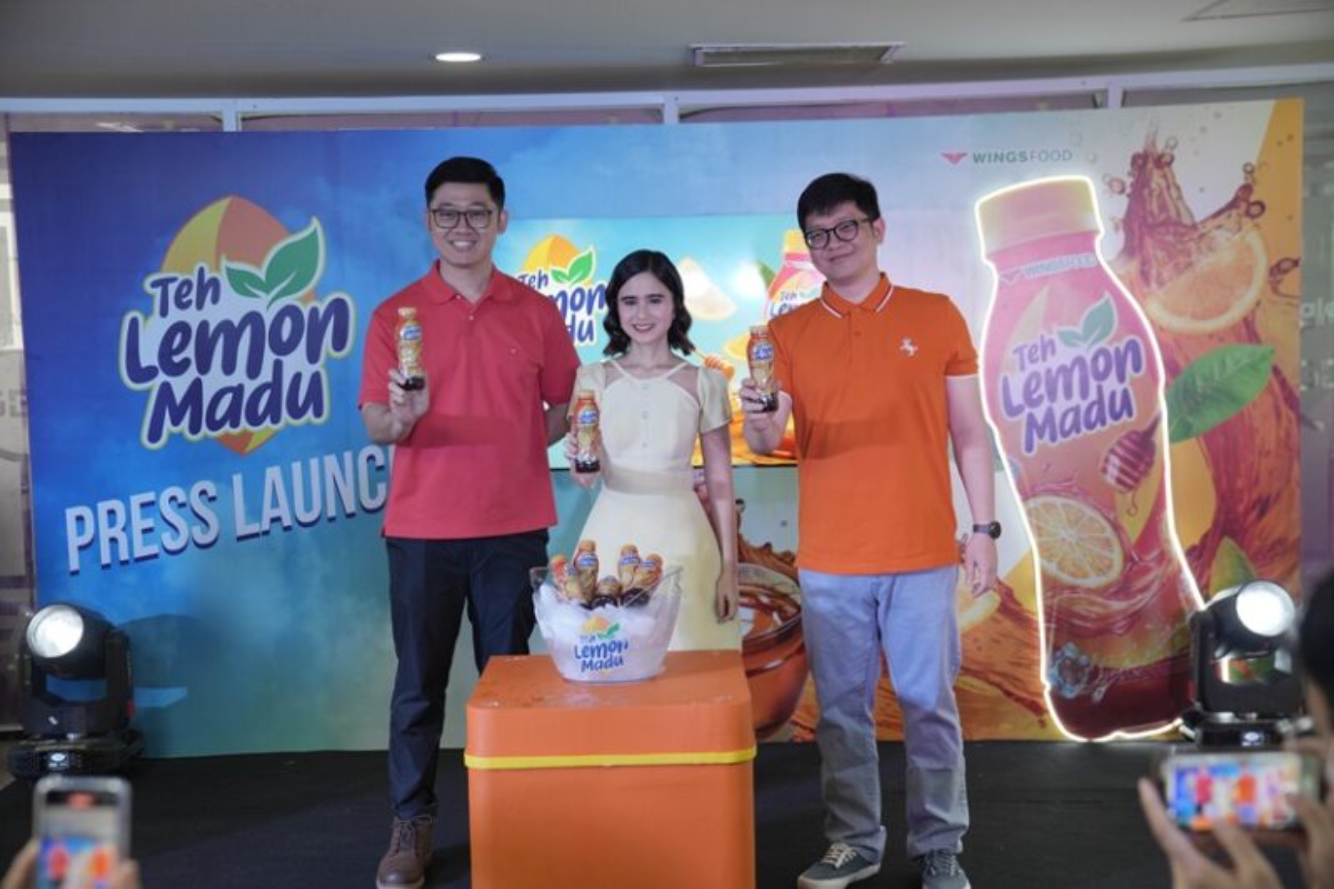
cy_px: 444
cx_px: 667
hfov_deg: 40.4
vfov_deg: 27.5
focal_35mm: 49
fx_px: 1815
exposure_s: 1/200
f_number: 2.8
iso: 800
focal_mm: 49
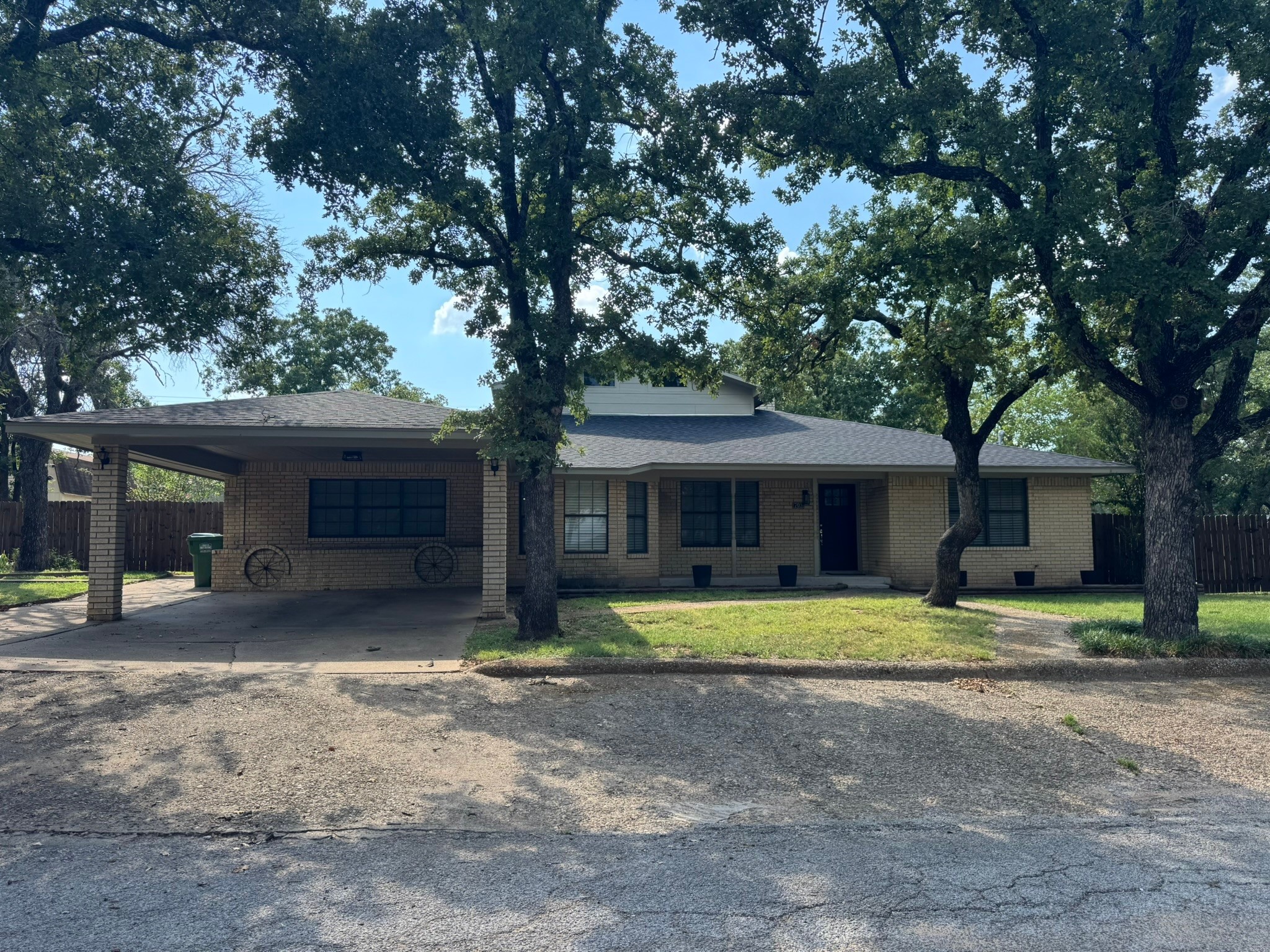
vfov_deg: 56.8
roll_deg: +0.1
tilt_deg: +4.0
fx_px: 881
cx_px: 635
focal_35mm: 24
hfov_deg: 71.6
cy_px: 476
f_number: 1.78
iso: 80
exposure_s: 1/1193
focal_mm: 6.76
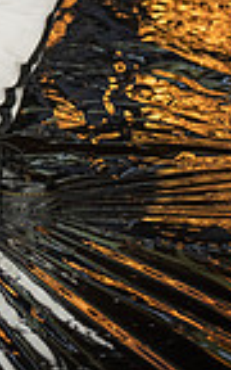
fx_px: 2720
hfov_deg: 4.9
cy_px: -198
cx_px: -5
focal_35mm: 270
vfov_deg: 7.6
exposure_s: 1/640
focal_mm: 85
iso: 1600
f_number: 2.8
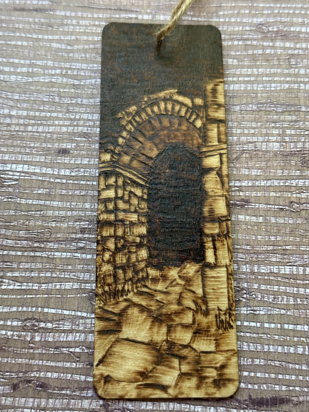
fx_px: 571
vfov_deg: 39.7
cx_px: 154
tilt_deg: -67.1
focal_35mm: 48
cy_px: 206
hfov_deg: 30.3
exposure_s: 1/60
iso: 200
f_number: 1.78
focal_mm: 6.76
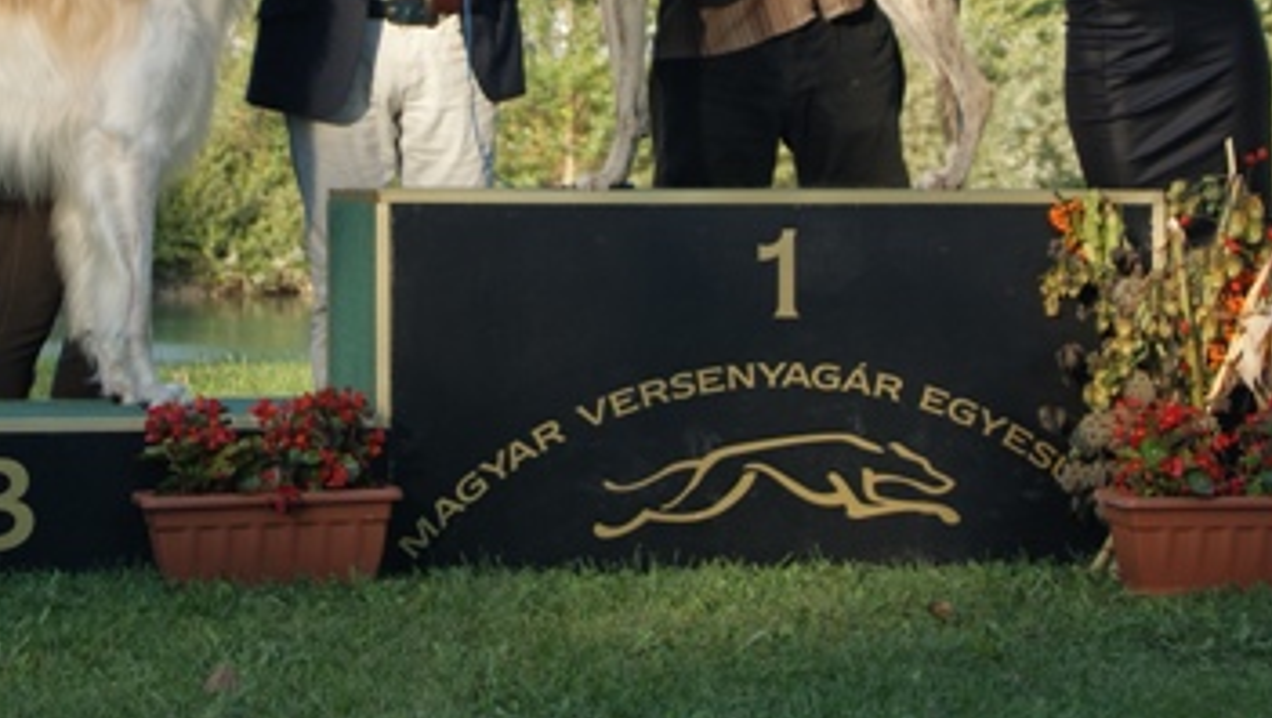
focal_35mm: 143
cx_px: 638
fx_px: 4826
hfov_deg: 15.0
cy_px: -25
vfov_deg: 8.4
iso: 100
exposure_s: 1/125
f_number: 7.1
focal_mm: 50
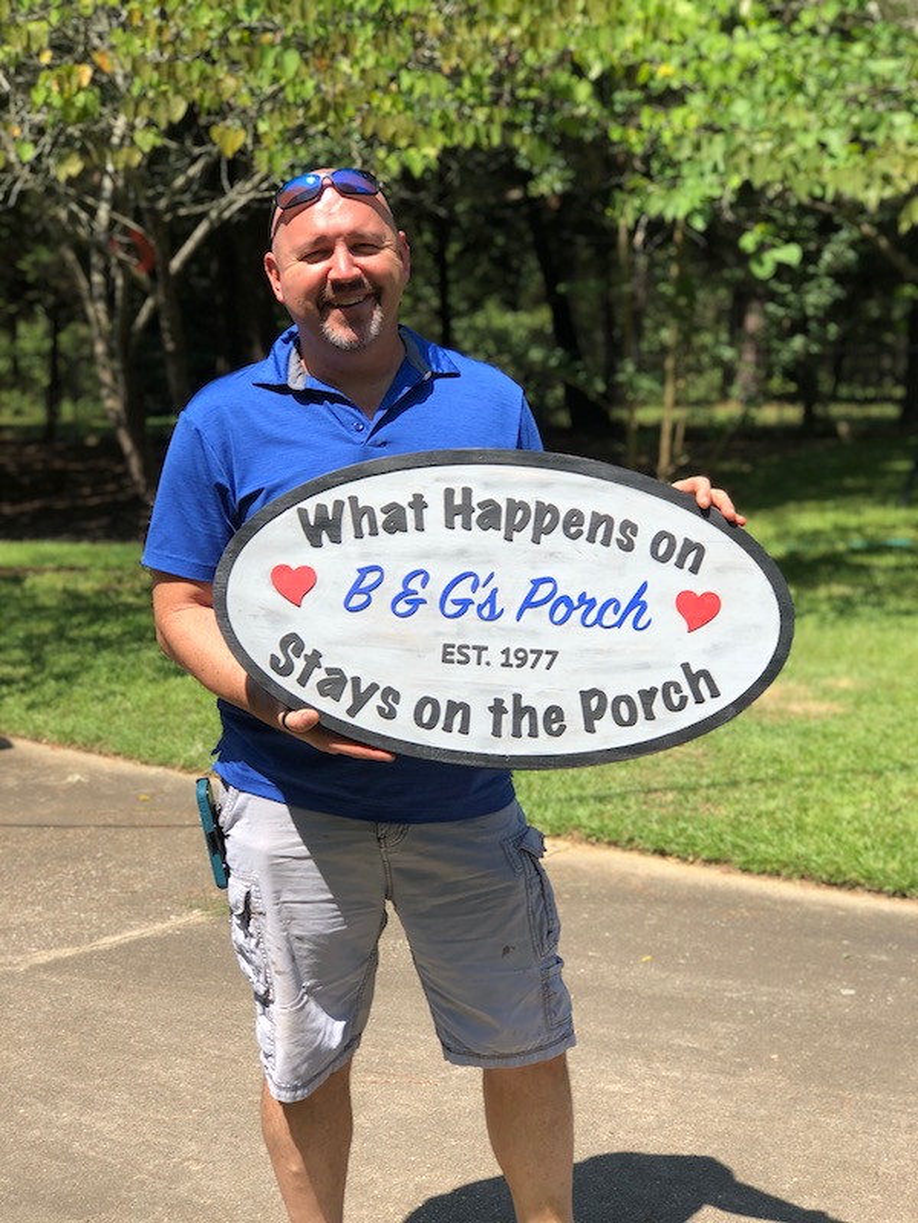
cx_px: 459
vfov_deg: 33.8
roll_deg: -0.1
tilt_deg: -7.9
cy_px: 612
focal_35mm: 57
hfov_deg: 25.7
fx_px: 2015
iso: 20
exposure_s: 1/450
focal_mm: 6.6
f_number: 2.8
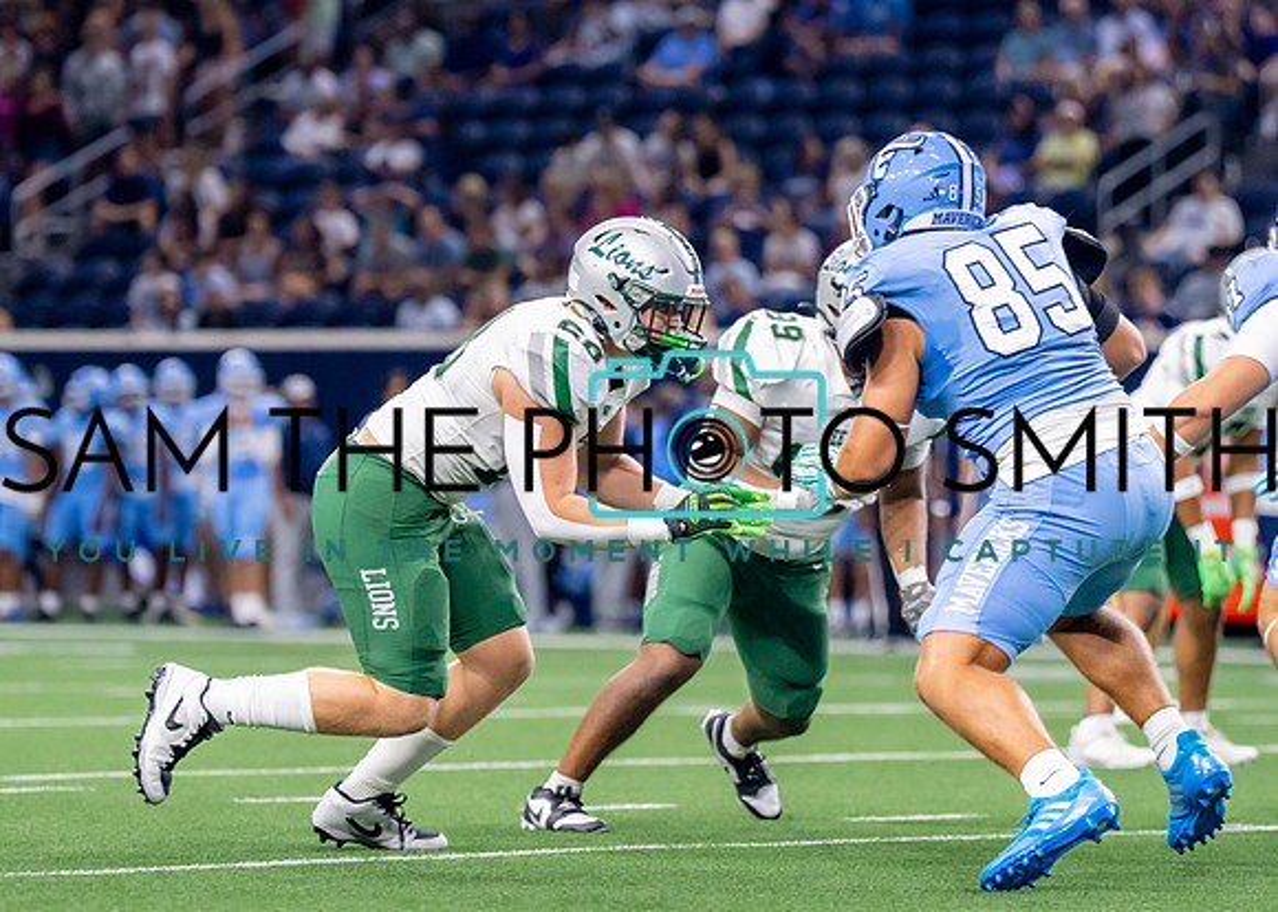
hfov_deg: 7.5
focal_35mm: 270
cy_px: 450
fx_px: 9786
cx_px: 602
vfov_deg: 5.3
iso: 2000
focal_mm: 147
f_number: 2.8
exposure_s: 1/1000
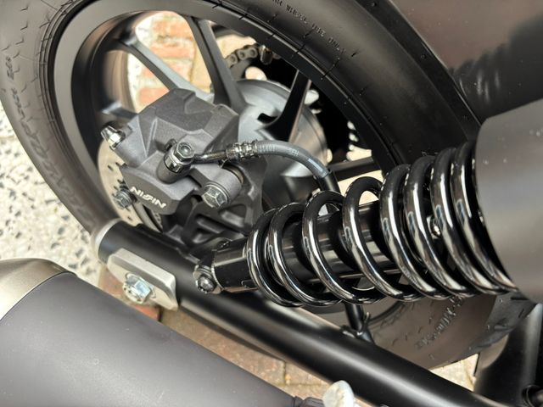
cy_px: 204
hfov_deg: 67.3
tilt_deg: -64.3
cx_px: 272
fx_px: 408
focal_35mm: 26
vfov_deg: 53.1
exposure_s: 1/80
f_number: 1.6
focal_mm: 5.96
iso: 125
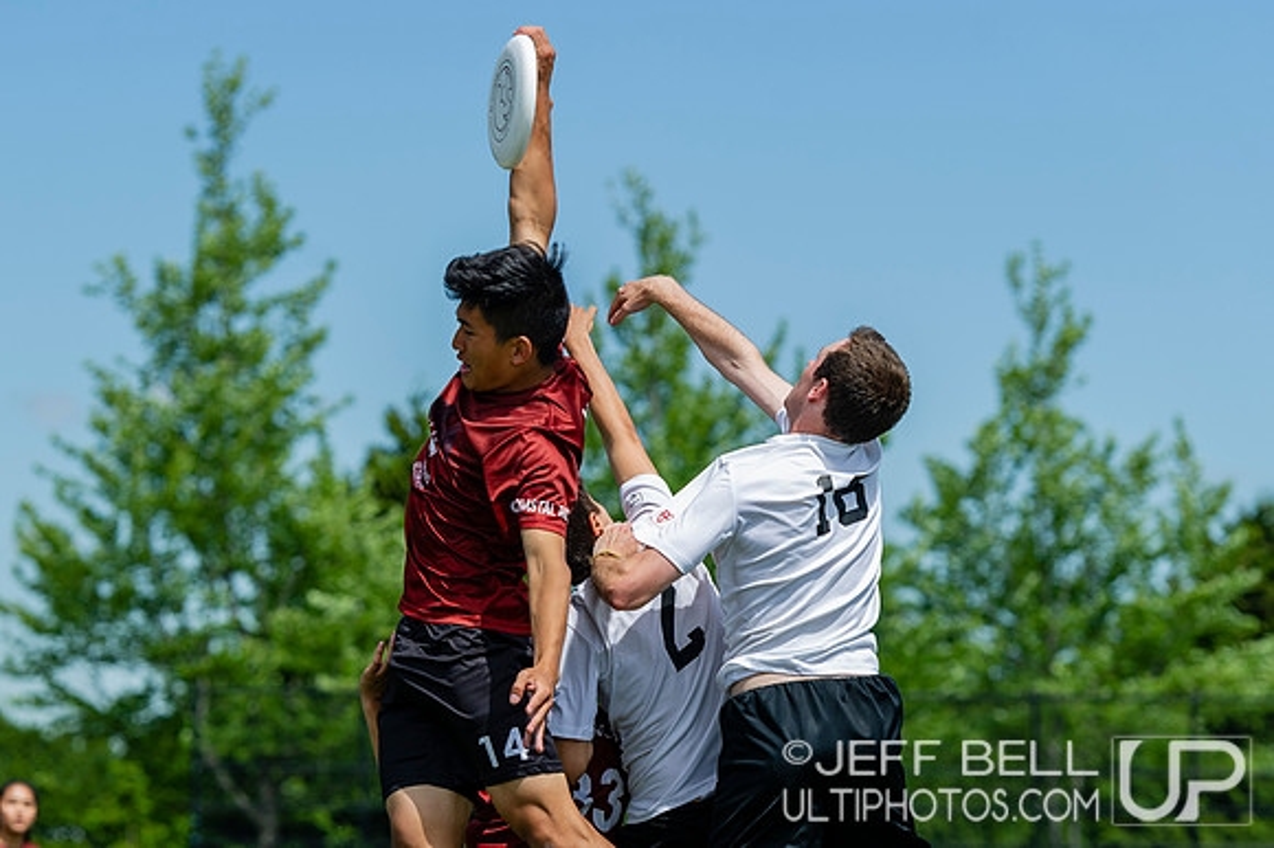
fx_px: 6424
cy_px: 544
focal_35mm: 182
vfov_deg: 7.5
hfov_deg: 11.3
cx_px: 637
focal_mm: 135
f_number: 4
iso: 200
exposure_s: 1/1600
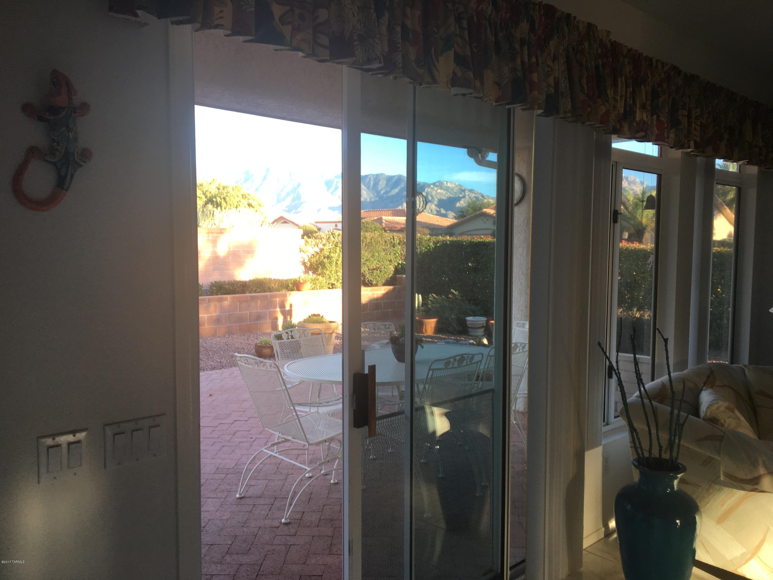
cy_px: 290
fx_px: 648
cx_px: 386
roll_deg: -1.4
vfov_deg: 48.2
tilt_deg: -4.8
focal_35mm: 29
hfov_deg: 61.7
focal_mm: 4.15
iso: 25
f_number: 2.2
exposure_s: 1/120
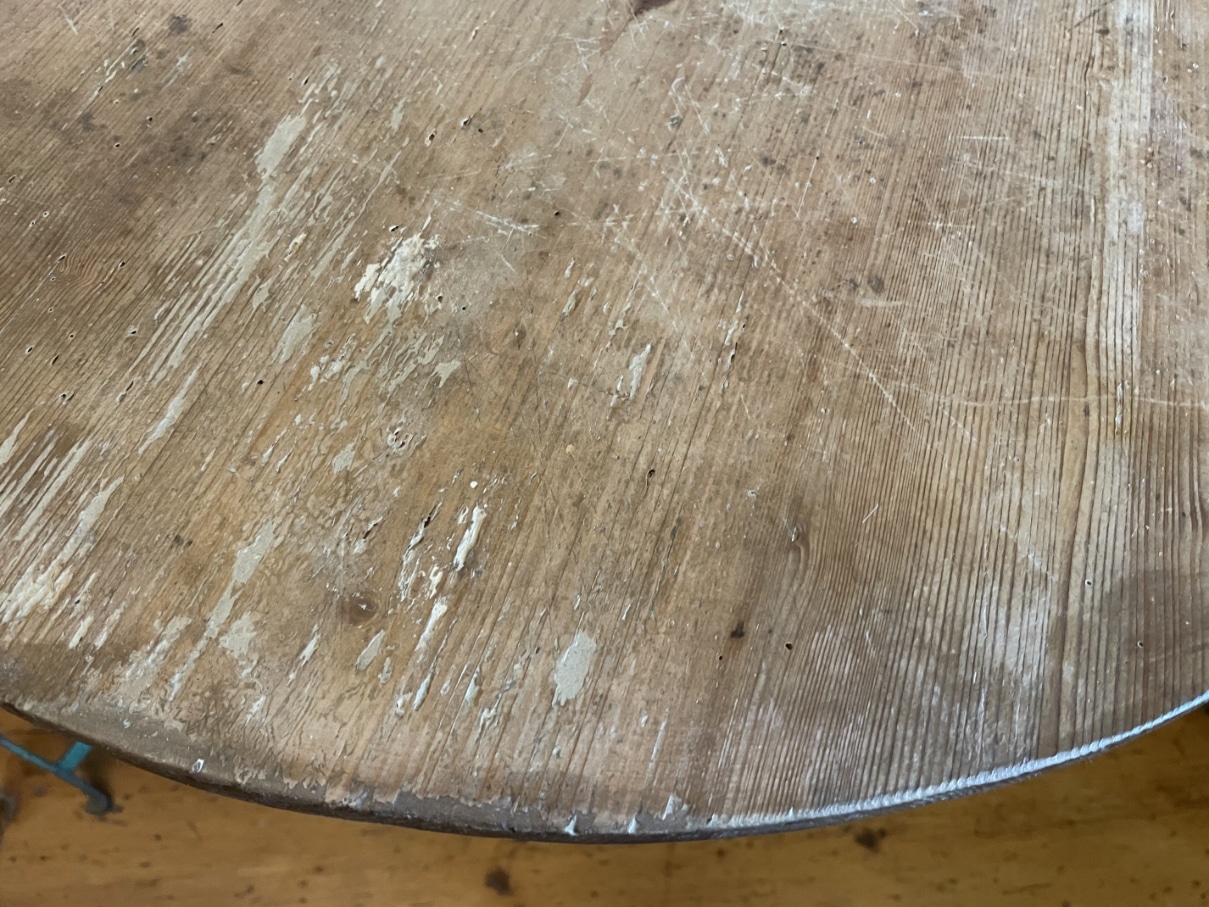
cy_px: 454
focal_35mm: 26
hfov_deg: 67.3
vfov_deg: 53.1
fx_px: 908
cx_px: 604
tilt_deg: -59.8
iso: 400
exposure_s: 1/33
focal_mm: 4.2
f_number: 1.6
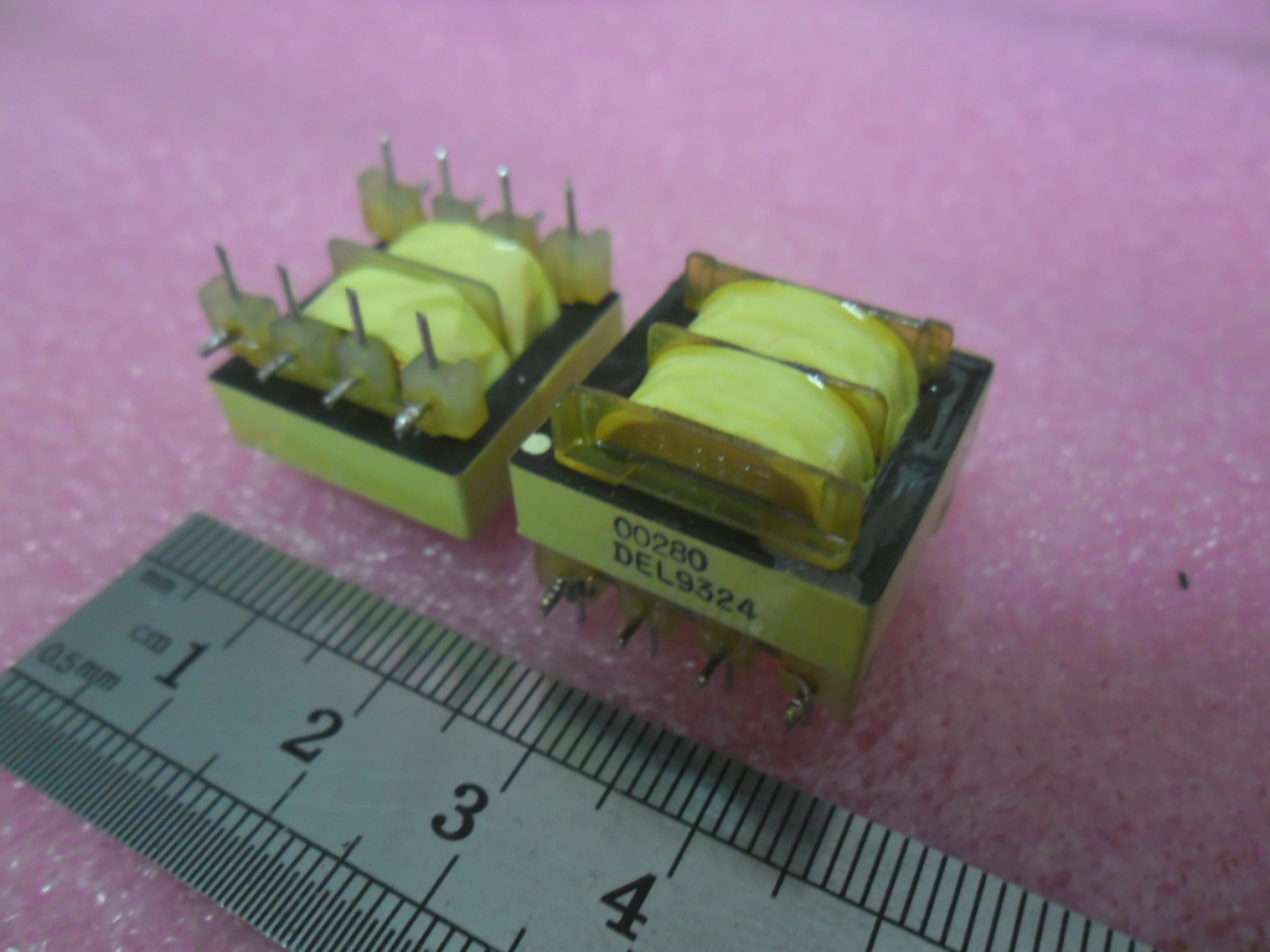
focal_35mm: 27
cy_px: 476
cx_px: 635
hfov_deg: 65.3
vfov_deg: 51.4
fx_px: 991
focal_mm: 4.9
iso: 400
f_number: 3.5
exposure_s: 1/16
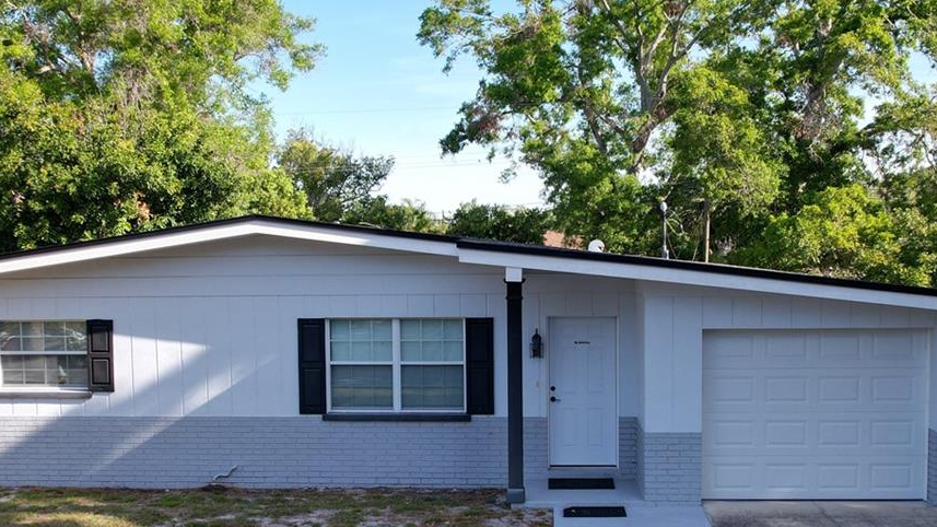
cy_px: 330
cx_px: 450
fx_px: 1068
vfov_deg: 27.6
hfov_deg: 47.3
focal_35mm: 43
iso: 100
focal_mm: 8.38
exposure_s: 1/200
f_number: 2.8
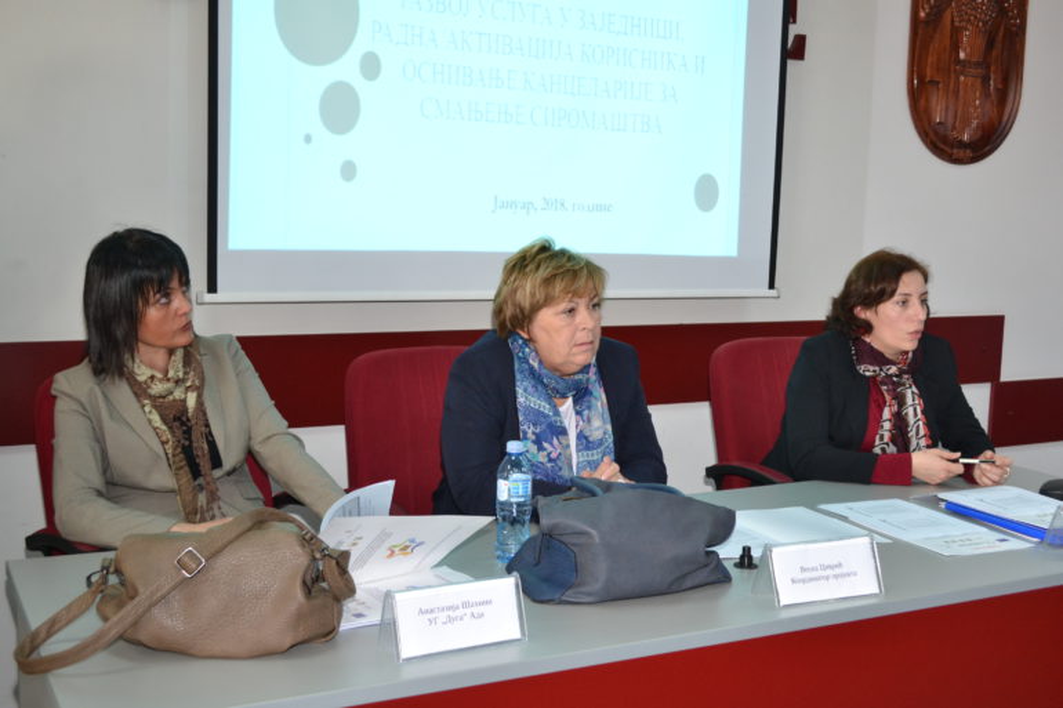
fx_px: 1240
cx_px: 532
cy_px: 354
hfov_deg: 46.4
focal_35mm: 42
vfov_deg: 31.9
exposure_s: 1/60
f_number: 6.3
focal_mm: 28
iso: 800
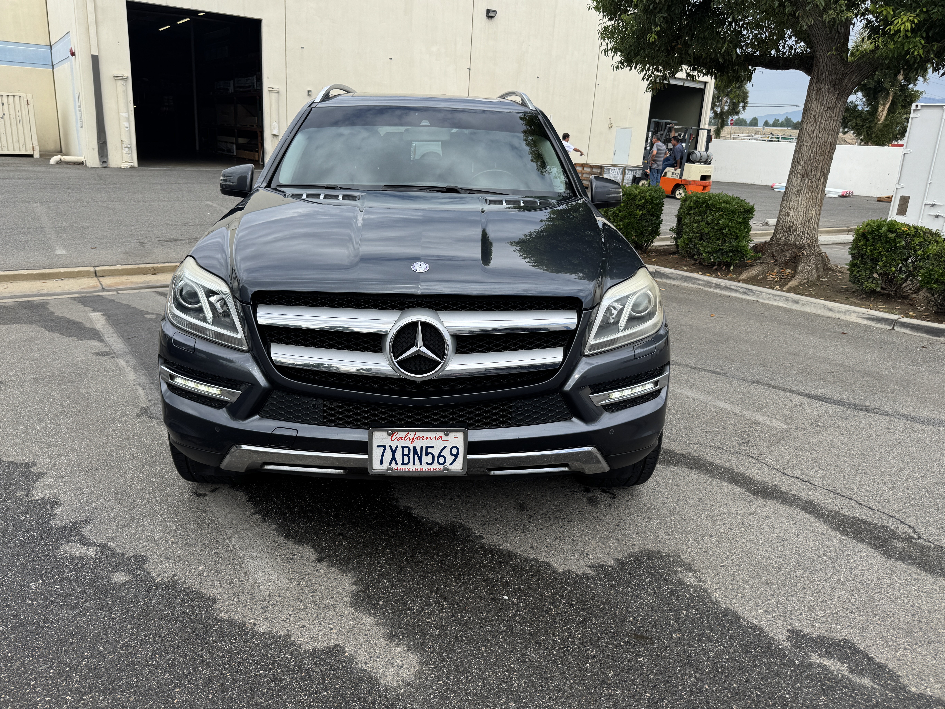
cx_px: 457
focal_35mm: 25
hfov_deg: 69.4
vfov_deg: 54.9
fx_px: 682
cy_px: 345
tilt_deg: -17.4
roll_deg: -3.3
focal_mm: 6.76
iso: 80
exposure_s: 1/2331
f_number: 1.78
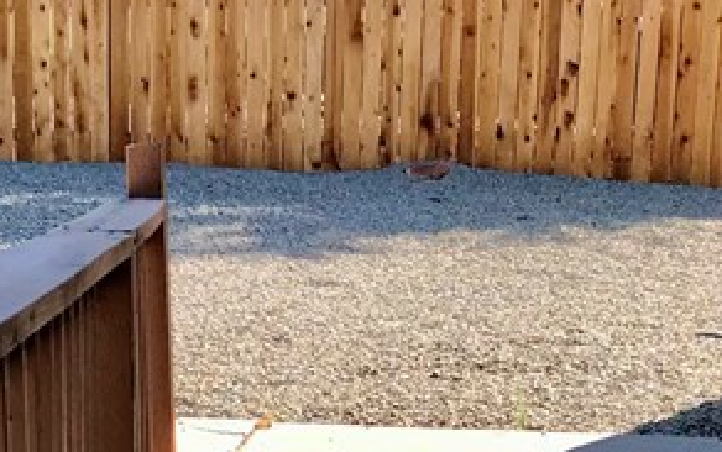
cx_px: 388
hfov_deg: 20.0
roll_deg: -1.8
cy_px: 571
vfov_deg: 12.3
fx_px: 2048
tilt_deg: -16.2
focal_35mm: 104
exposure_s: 1/887
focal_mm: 3.99
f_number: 1.8
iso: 20
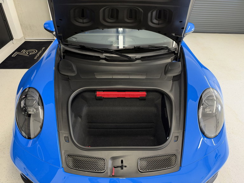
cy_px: 92
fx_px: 169
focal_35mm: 24
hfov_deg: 71.6
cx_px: 122
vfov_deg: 56.8
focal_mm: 6.93
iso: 200
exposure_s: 1/50
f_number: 1.48
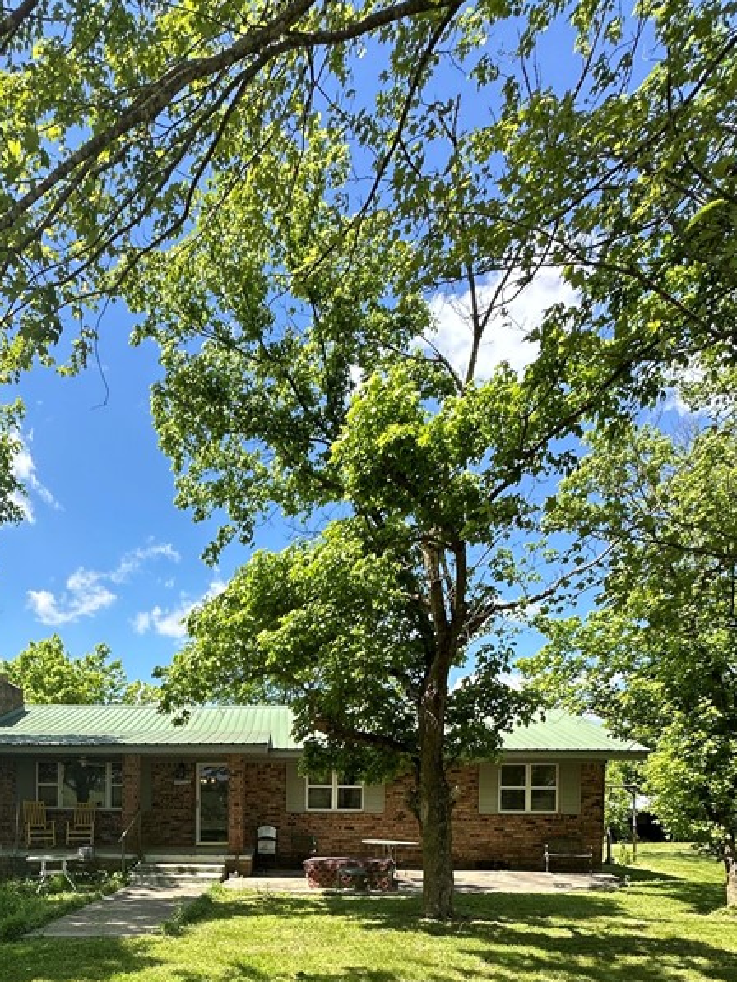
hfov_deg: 55.6
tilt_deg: -1.3
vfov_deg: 64.2
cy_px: 809
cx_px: 243
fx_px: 681
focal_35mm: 24
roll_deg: -1.7
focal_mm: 2.22
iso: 40
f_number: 2.2
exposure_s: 1/932
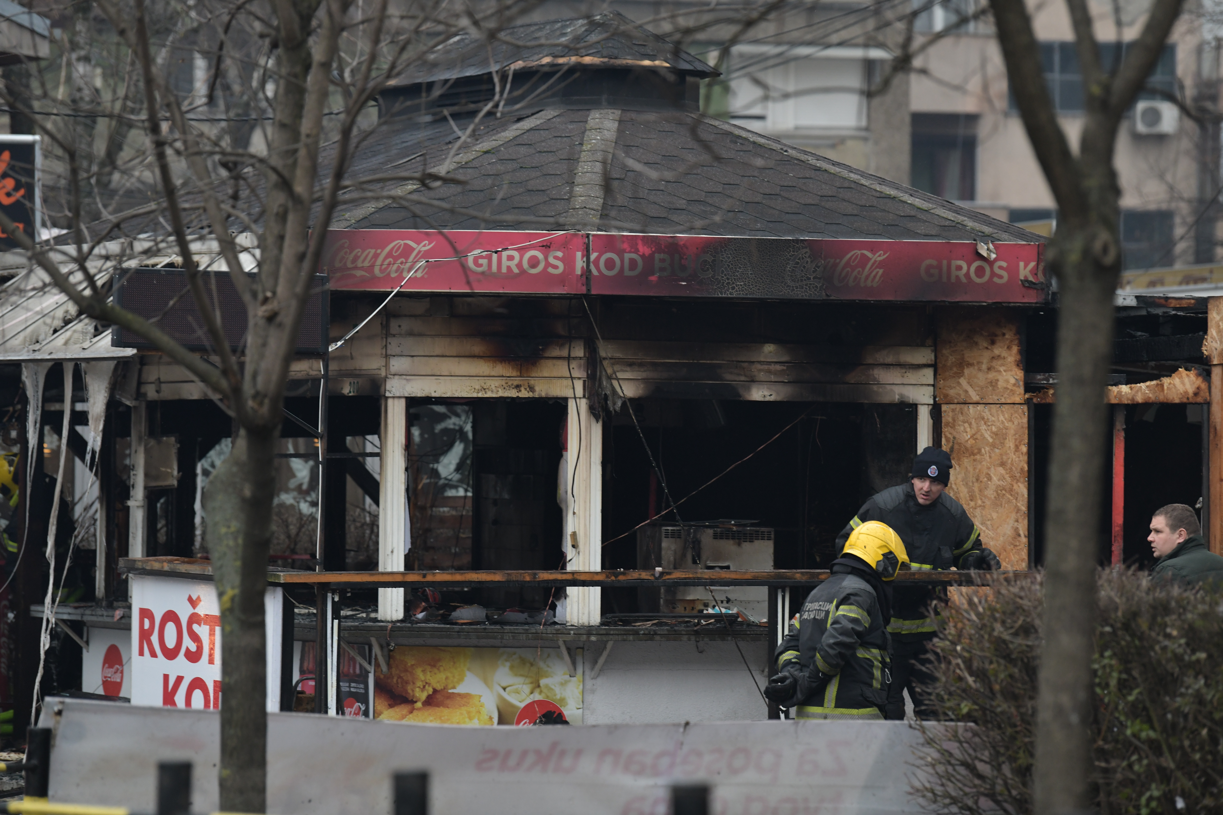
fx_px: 5775
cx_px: 612
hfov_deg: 12.1
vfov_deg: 8.1
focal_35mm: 170
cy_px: 408
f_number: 4
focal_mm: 170
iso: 1250
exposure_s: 1/400
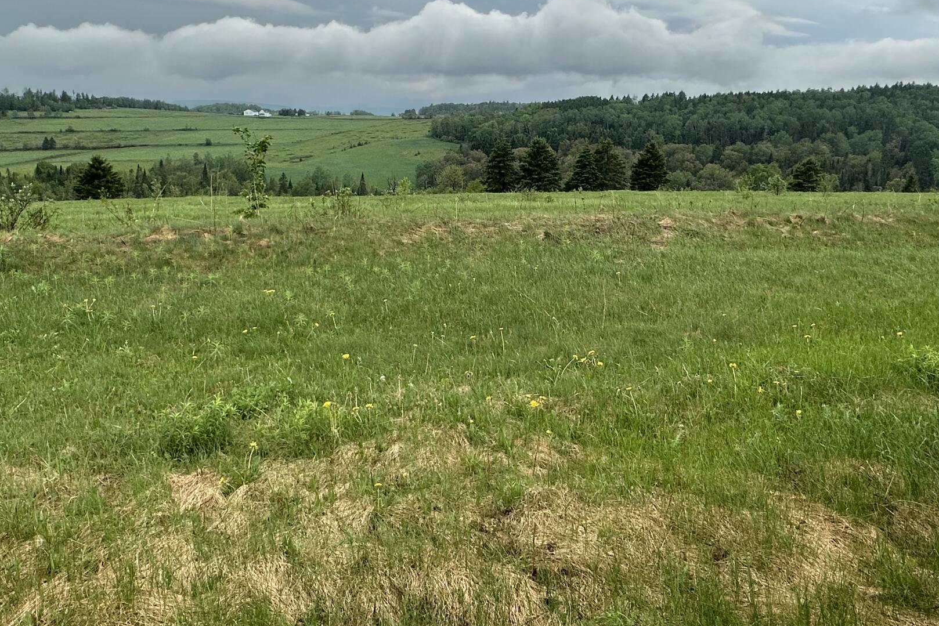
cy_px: 208
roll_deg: +1.4
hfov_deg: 67.4
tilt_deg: -8.7
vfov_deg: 47.2
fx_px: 704
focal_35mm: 27
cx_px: 453
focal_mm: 2.22
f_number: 2.2
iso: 50
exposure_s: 1/1092
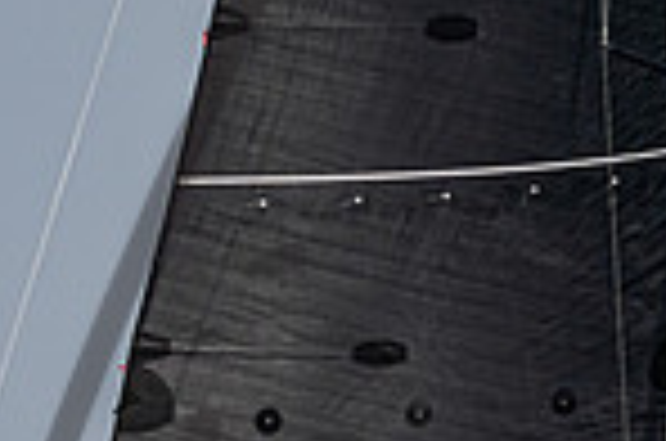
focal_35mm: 743
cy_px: 515
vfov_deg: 1.8
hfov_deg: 2.8
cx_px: 885
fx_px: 13716
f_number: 6.3
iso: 400
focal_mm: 170
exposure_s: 1/5000
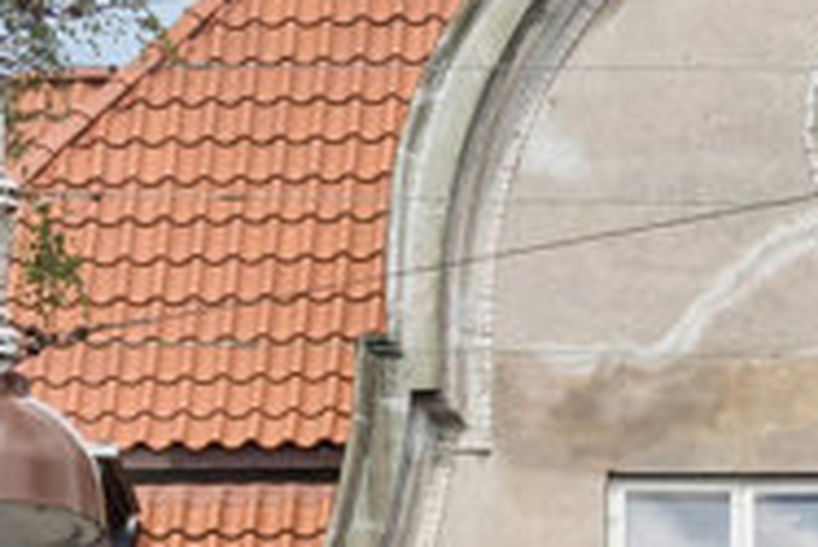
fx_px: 12347
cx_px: 989
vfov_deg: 2.5
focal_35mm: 543
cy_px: 53
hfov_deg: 3.8
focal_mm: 61
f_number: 4
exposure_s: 1/2000
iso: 200
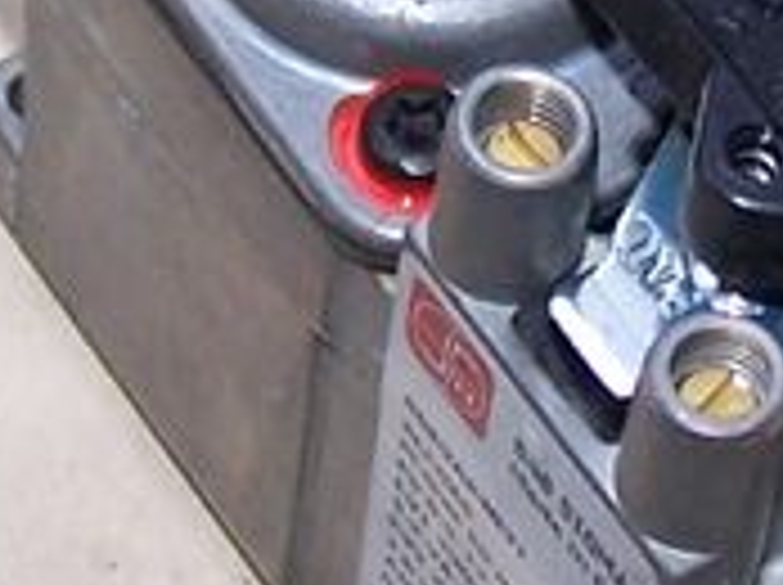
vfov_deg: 6.8
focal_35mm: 219
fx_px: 4947
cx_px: 531
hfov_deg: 9.0
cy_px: 54
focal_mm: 6.3
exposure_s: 1/500
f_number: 2.8
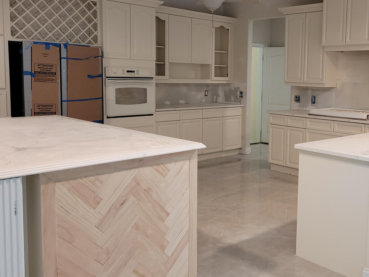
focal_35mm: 39
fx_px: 416
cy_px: 117
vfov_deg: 36.7
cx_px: 263
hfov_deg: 46.6
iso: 100
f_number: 1.8
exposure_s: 1/40
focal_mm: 5.4
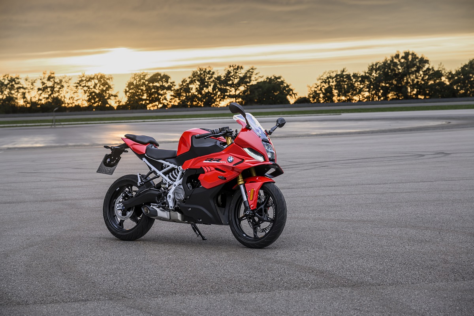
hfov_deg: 29.2
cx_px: 237
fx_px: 908
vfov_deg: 19.7
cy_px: 158
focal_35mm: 69
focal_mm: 69
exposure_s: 1/40
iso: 200
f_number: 5.6
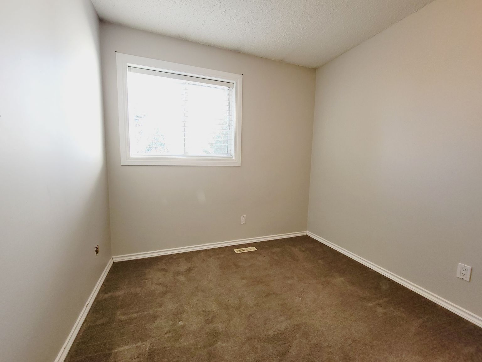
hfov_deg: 106.2
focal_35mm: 13
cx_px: 241
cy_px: 181
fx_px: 181
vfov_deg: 89.9
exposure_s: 1/59
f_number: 2.2
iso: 160
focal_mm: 2.2
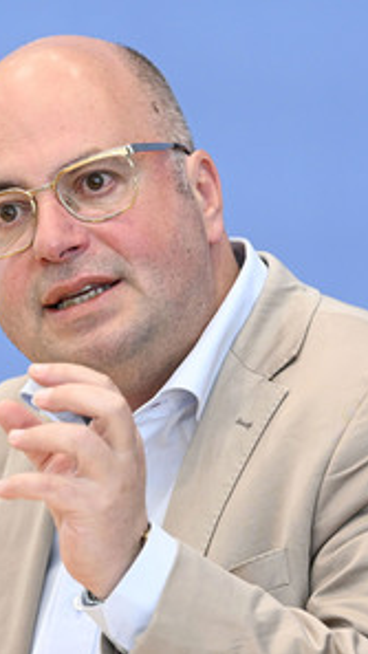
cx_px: 45
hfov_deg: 4.2
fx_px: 4963
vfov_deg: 7.5
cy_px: 328
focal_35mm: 286
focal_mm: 180
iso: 3200
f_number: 5.6
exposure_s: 1/500
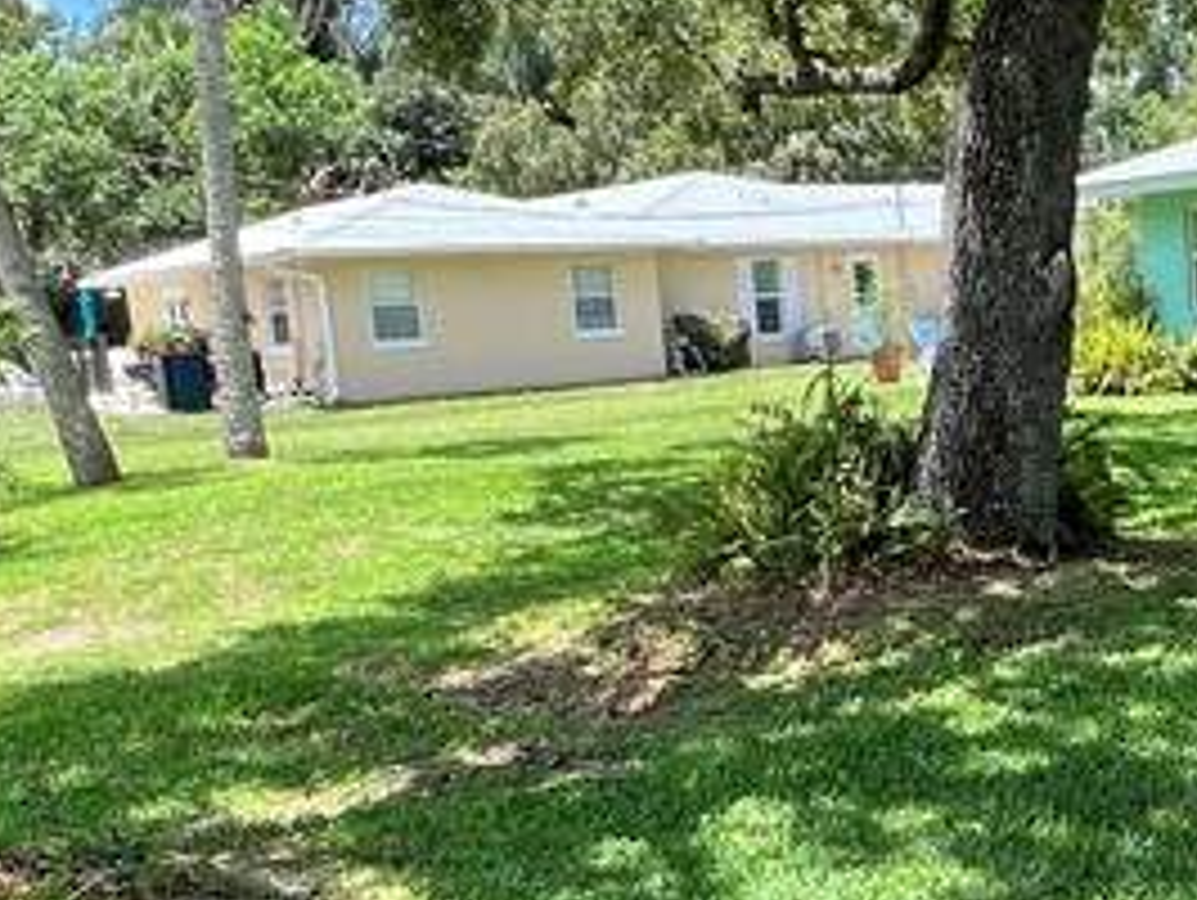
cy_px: 702
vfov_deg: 28.6
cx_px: 1130
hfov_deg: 35.4
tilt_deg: -11.9
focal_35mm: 50
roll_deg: +3.6
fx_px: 1731
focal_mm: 1.57
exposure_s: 1/421
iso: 32
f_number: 1.8
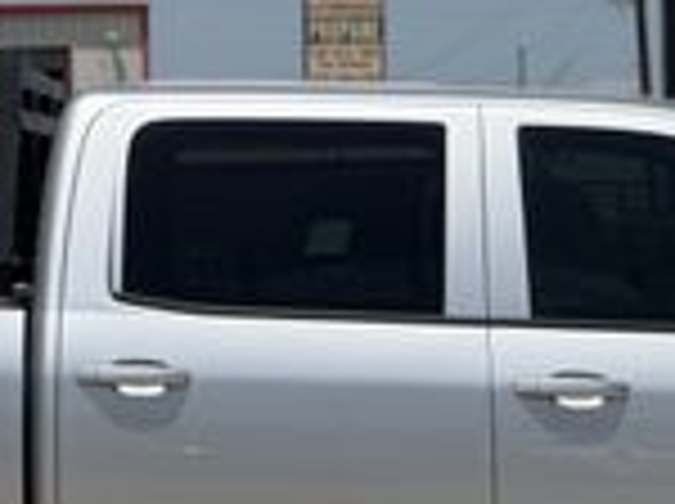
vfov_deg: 7.2
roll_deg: +1.4
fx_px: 3991
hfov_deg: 9.7
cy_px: 392
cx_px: 292
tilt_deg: -0.4
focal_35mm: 205
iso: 64
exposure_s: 1/9901
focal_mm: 6.76
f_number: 1.78
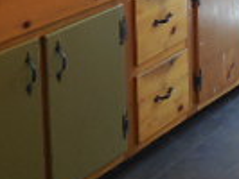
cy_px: -152
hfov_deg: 15.6
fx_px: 864
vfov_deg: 11.0
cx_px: 199
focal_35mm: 125
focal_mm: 4.6
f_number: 3.5
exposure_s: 1/30
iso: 400
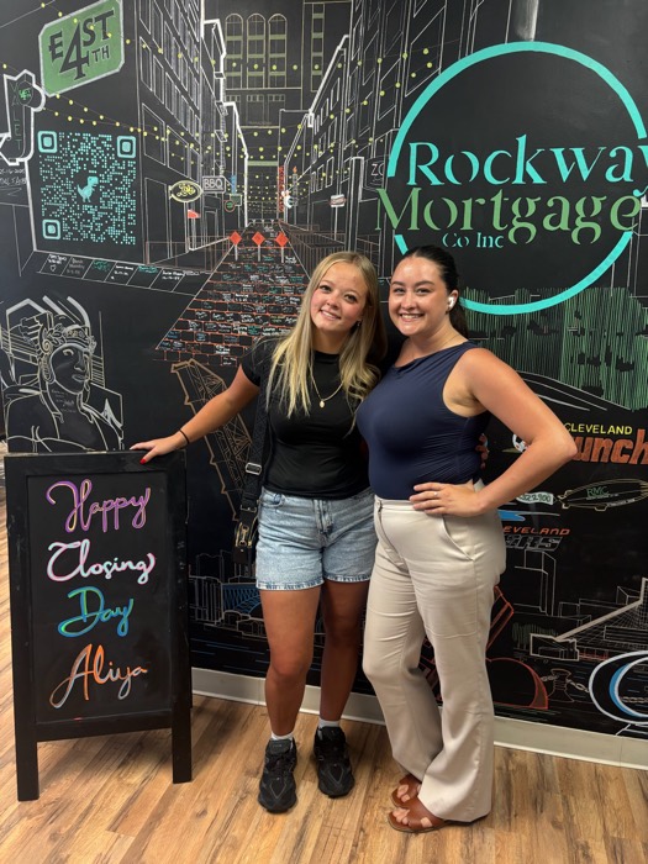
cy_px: 432
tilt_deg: -13.6
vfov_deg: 67.3
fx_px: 649
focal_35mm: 26
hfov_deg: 53.1
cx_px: 324
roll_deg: -1.9
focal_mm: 5.96
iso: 200
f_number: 1.6
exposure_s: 1/60
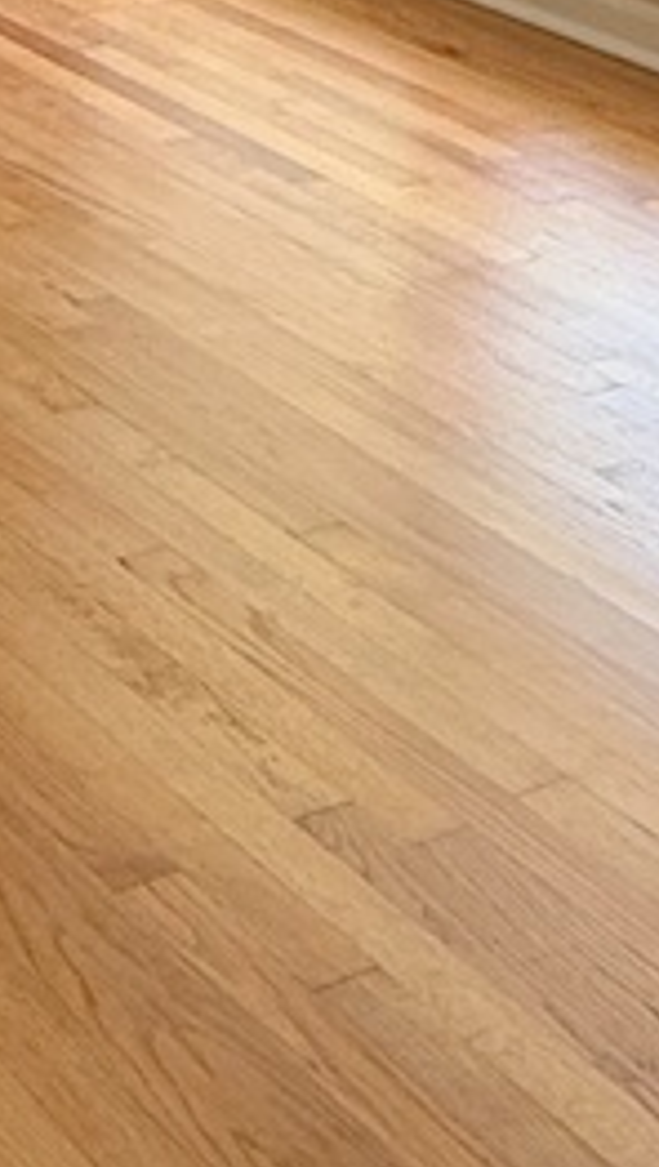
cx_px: -116
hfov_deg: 12.8
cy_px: -552
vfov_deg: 20.0
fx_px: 2880
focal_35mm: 93
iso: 64
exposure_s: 1/174
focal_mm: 2.22
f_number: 2.2
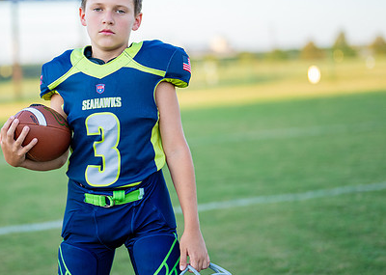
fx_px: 920
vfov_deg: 16.9
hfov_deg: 23.5
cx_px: 117
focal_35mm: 84
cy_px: 85
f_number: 1.2
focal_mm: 50
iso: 160
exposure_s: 1/2000
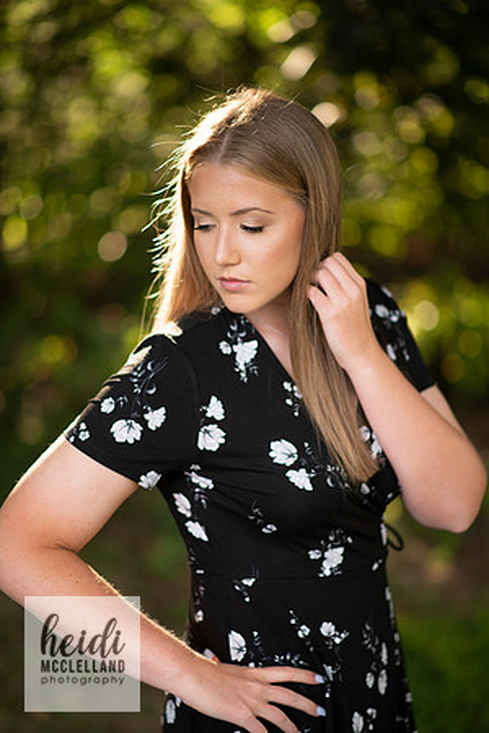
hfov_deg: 16.1
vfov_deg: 23.9
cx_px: 244
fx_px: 1732
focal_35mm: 85
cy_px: 366
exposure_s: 1/250
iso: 125
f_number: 1.8
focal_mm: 85
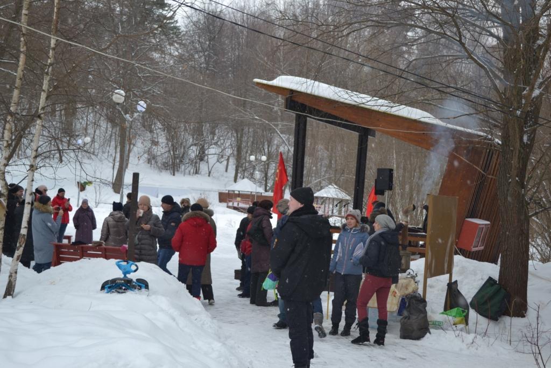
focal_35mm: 52
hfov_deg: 37.8
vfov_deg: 25.8
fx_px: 804
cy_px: 184
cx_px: 276
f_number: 5
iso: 100
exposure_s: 1/160
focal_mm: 35
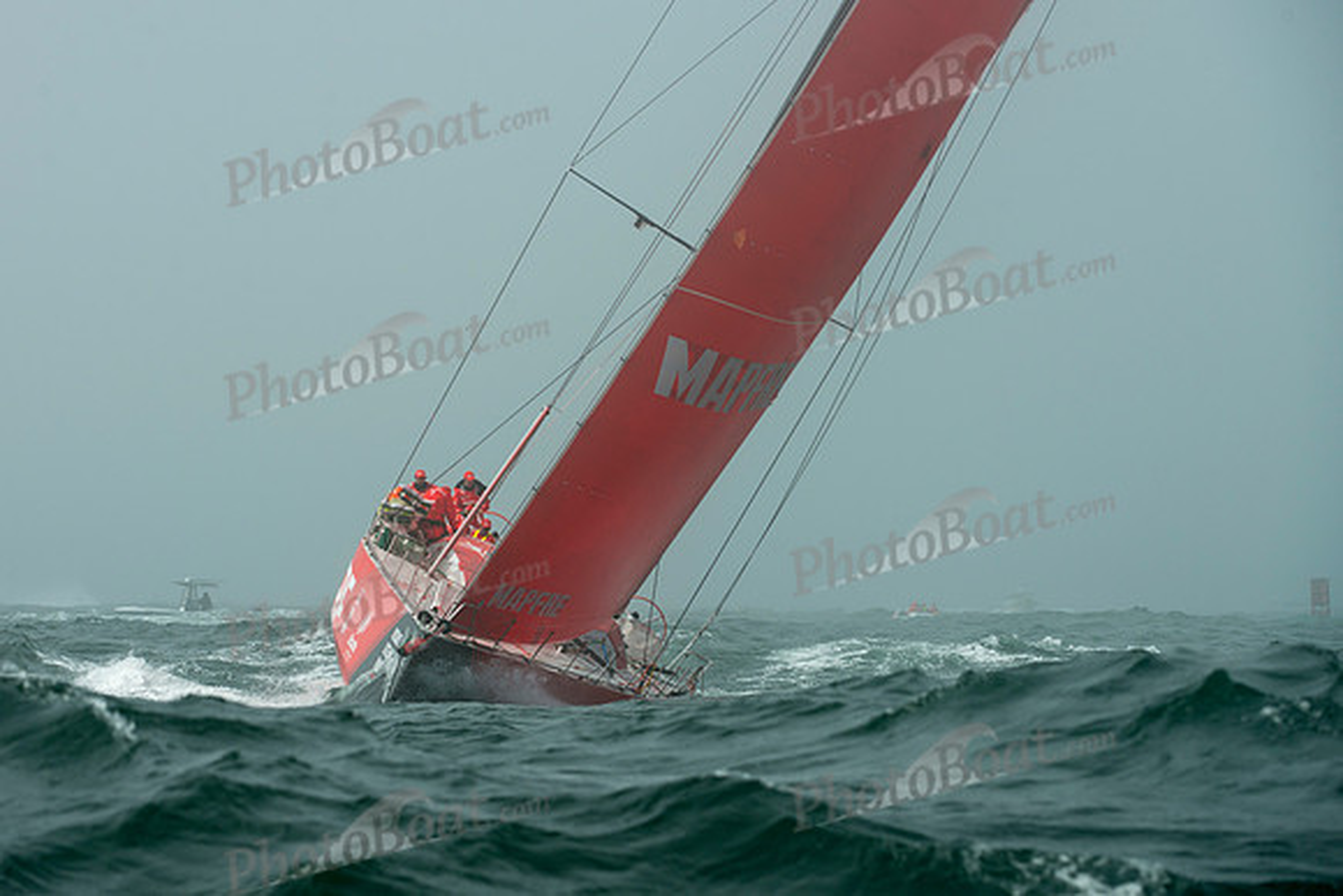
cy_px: 388
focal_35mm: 254
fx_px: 9470
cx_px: 574
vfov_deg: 5.4
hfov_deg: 8.1
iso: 280
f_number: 8
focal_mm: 220
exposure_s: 1/1250
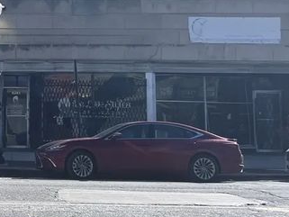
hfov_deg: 22.4
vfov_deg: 17.6
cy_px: 26
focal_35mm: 83
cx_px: -22
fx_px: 693
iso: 50
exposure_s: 1/7463
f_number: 1.5
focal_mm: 5.7
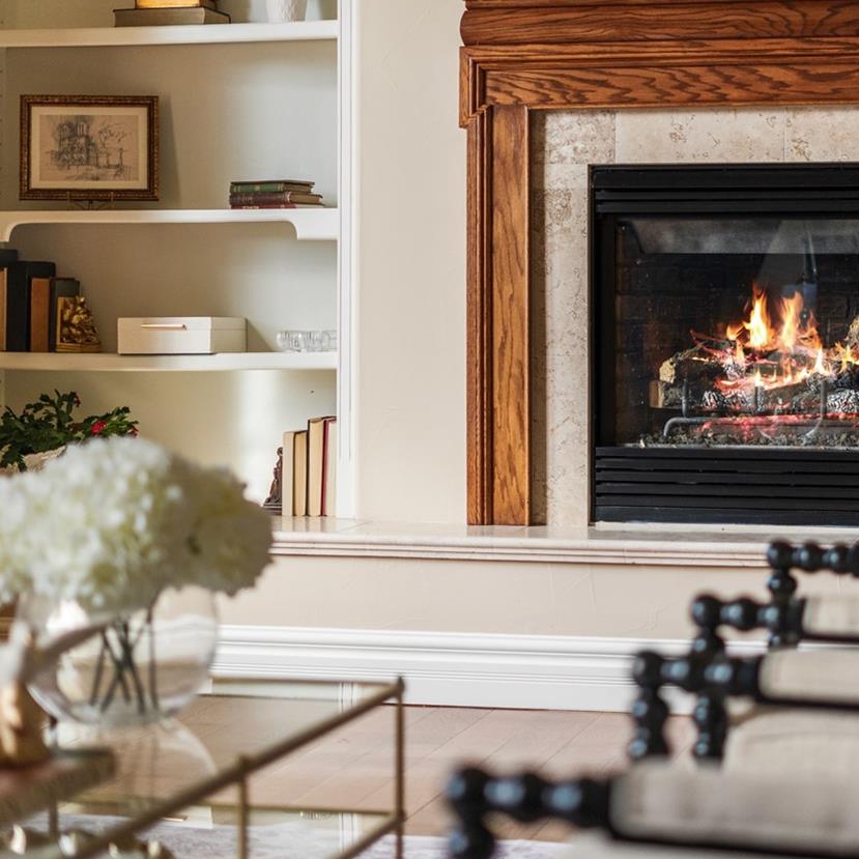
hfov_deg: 21.1
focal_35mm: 82
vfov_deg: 21.1
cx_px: 564
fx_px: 2302
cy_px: 345
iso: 640
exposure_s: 1/400
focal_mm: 50
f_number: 1.8
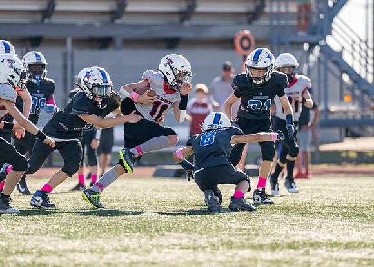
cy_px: 110
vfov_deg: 4.8
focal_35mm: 297
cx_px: 174
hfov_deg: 6.8
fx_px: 3158
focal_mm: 200
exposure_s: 1/2500
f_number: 2.8
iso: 160
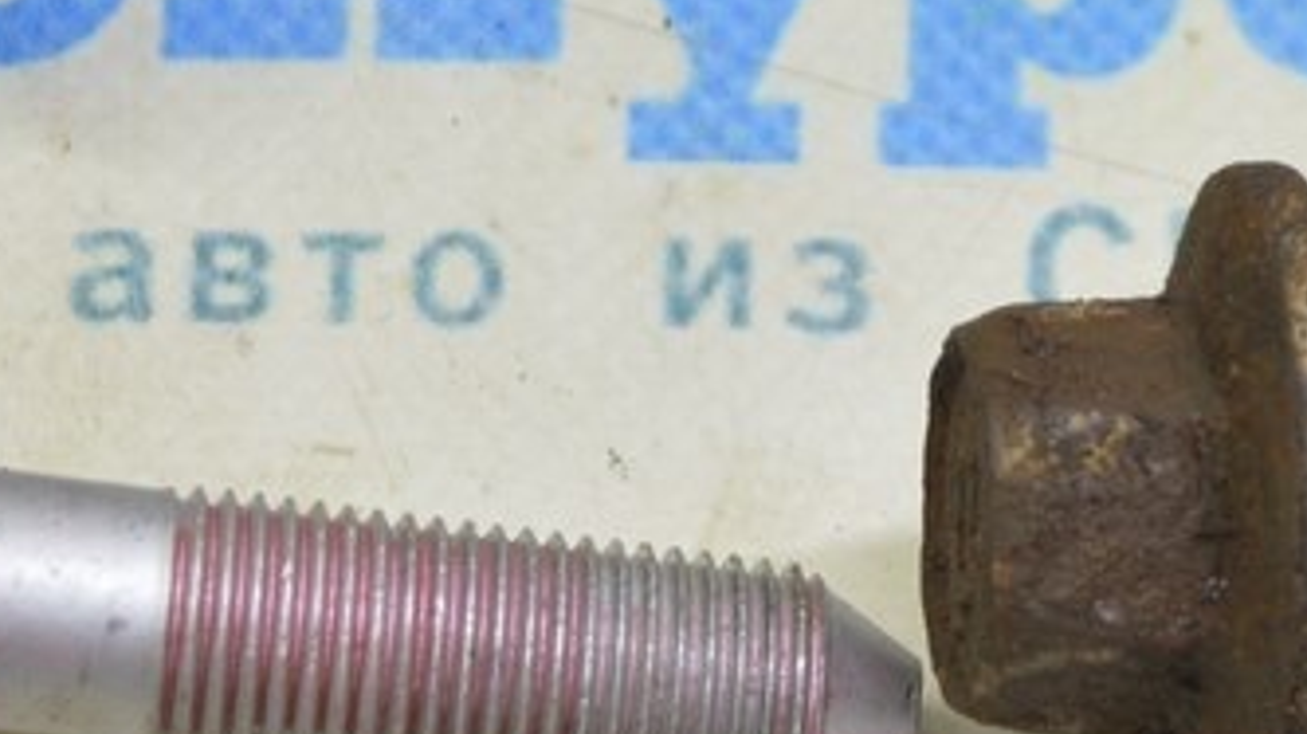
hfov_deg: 10.6
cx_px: 824
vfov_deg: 6.0
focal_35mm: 203
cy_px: -6
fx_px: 7032
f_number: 5.6
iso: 400
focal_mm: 42
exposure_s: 1/20
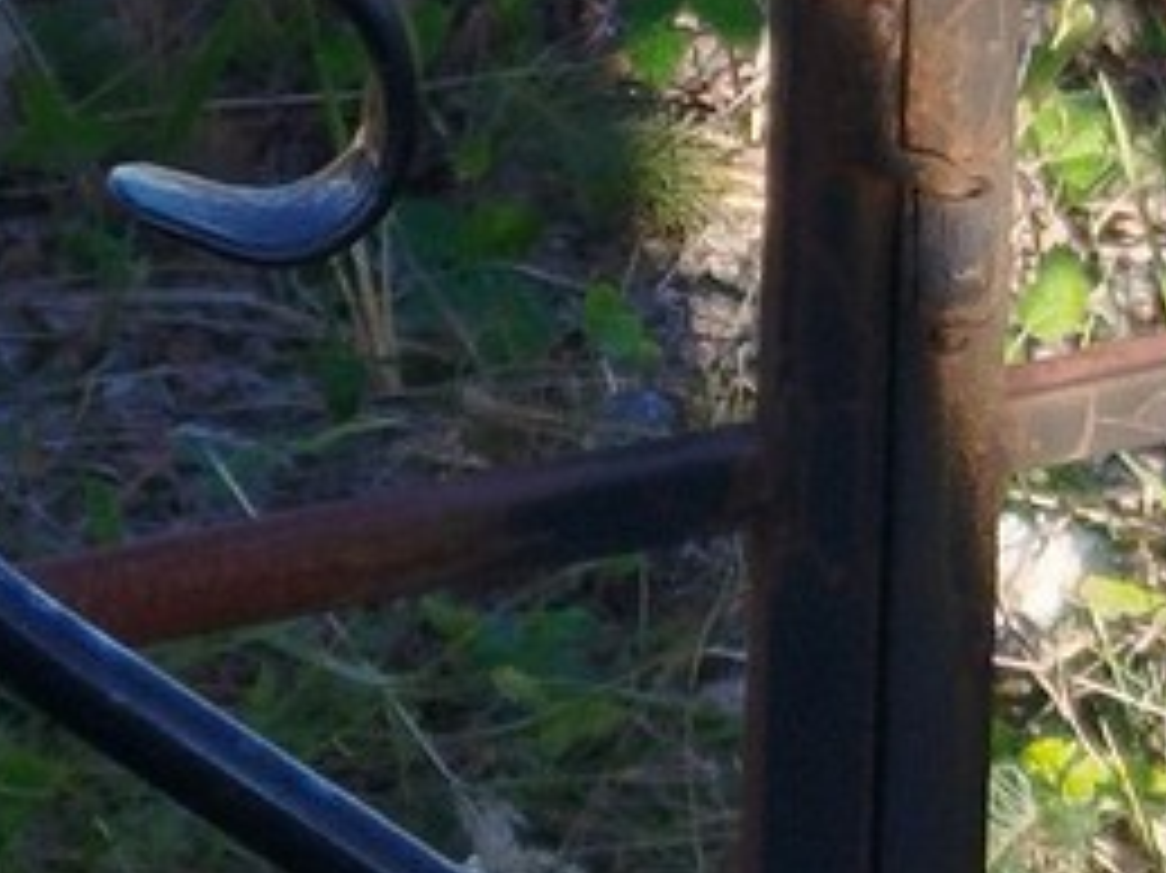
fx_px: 4680
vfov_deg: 10.4
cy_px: -288
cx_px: -423
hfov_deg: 13.6
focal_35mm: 139
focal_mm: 5.31
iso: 50
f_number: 1.7
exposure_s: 1/266
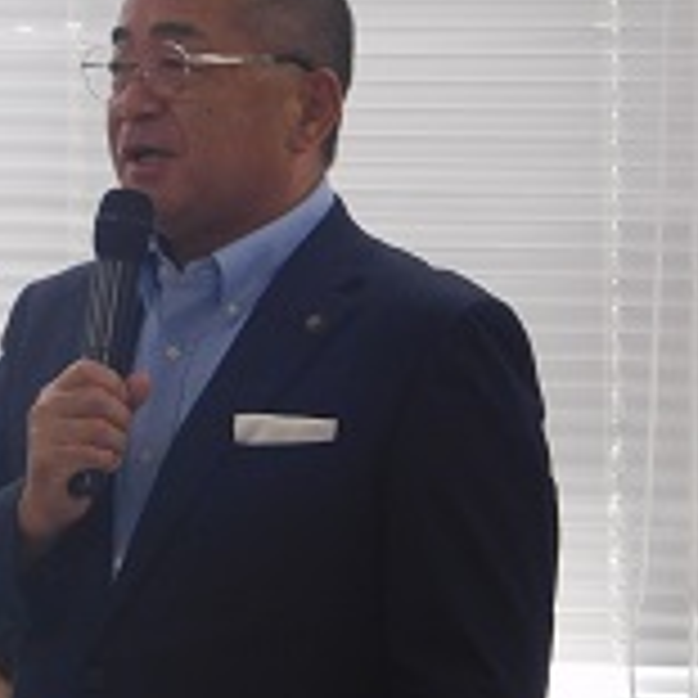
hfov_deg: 3.4
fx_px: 11703
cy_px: 293
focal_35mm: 513
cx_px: 158
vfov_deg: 3.4
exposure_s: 1/30
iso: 220
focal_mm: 44.6
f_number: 5.7
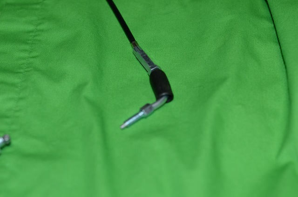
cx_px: 149
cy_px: 98
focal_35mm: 75
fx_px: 619
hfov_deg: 27.1
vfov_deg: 18.1
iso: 100
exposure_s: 1/60
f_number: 2.8
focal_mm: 50
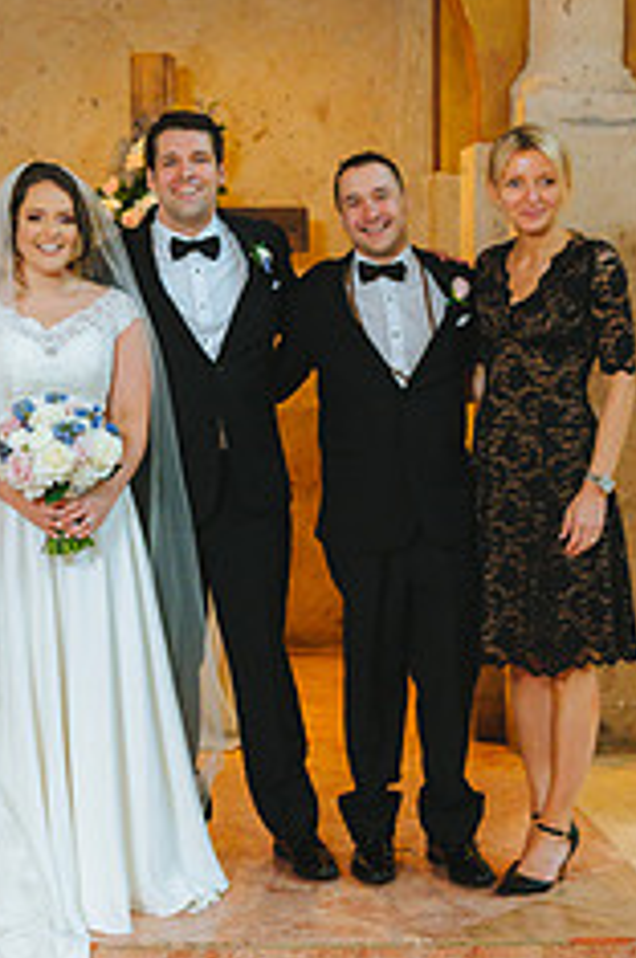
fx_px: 1781
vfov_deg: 30.1
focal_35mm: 67
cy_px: 420
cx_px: 157
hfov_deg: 20.1
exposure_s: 1/160
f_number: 4
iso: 4000
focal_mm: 35
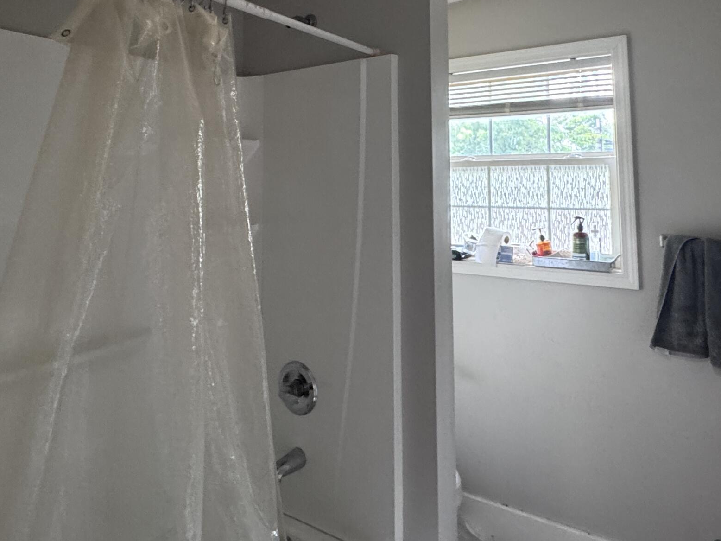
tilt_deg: +3.9
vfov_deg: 49.3
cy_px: 136
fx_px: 562
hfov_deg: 65.3
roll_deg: +0.8
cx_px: 368
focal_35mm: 27
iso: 400
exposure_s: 1/60
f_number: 2.2
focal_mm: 2.22
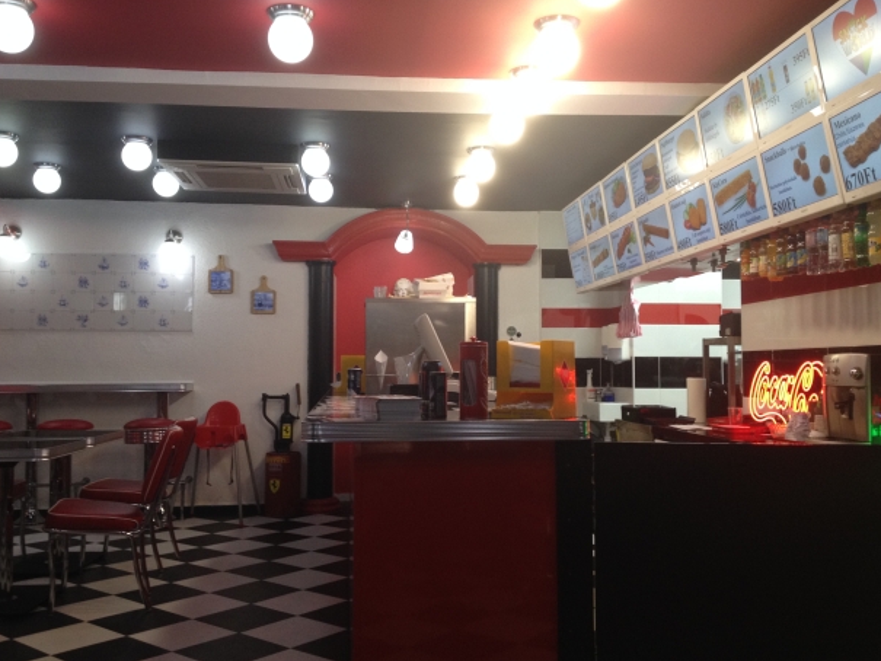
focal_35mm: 37
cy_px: 336
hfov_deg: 50.1
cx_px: 438
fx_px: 942
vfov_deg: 38.7
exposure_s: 1/20
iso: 100
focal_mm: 4.28
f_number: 2.4
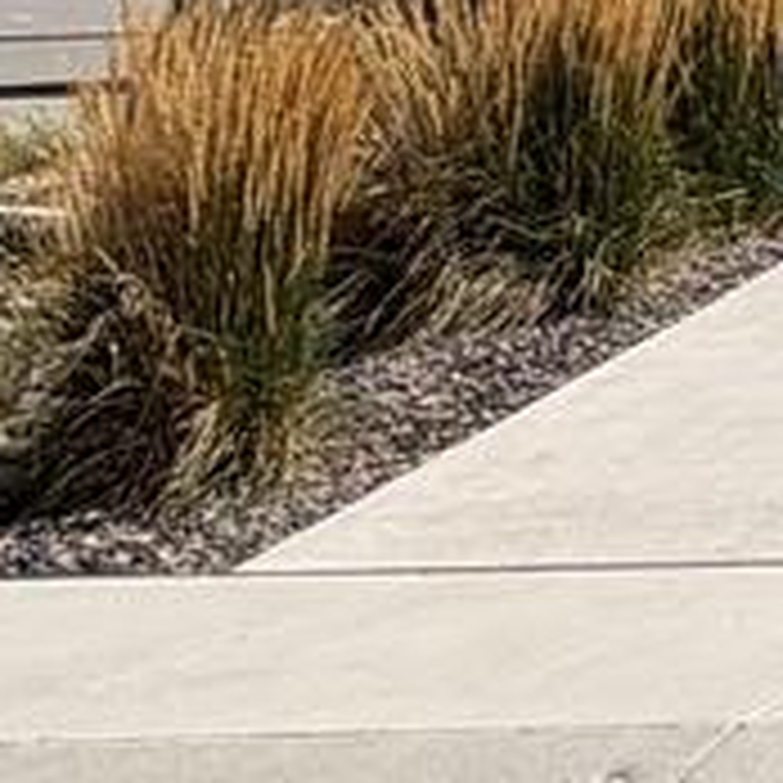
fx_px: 2917
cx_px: 2588
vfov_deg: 13.8
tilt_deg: +11.2
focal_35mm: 114
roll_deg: +1.0
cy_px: -585
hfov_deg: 9.8
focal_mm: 2.22
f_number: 2.2
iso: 20
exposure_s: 1/1001
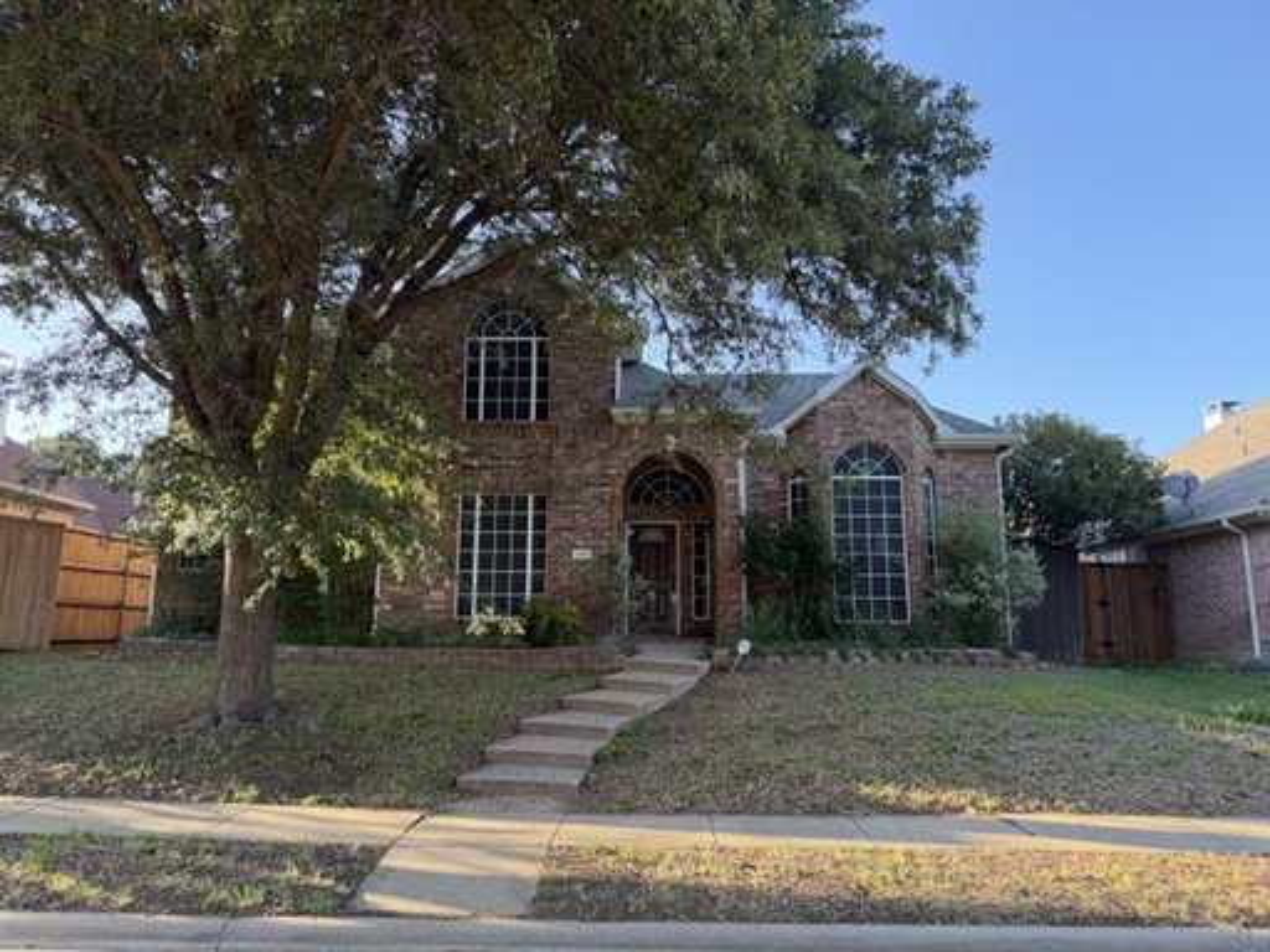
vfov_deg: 56.8
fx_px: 881
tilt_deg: +9.5
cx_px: 635
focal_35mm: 24
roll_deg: -0.1
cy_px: 476
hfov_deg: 71.6
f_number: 1.78
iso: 100
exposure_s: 1/327
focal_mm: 6.76
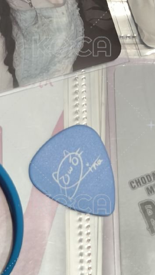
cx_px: -7
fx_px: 1703
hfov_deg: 5.2
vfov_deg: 9.1
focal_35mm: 233
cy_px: -85
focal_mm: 13.3
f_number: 2.57
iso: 1447
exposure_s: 1/120
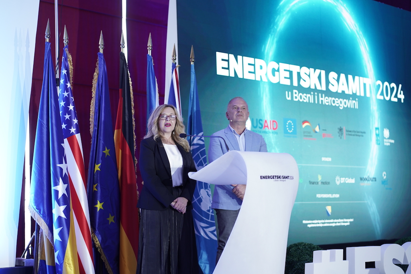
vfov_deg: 16.1
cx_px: 206
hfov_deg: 23.9
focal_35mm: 85
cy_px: 137
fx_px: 970
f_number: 2.2
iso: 400
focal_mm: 85
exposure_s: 1/100
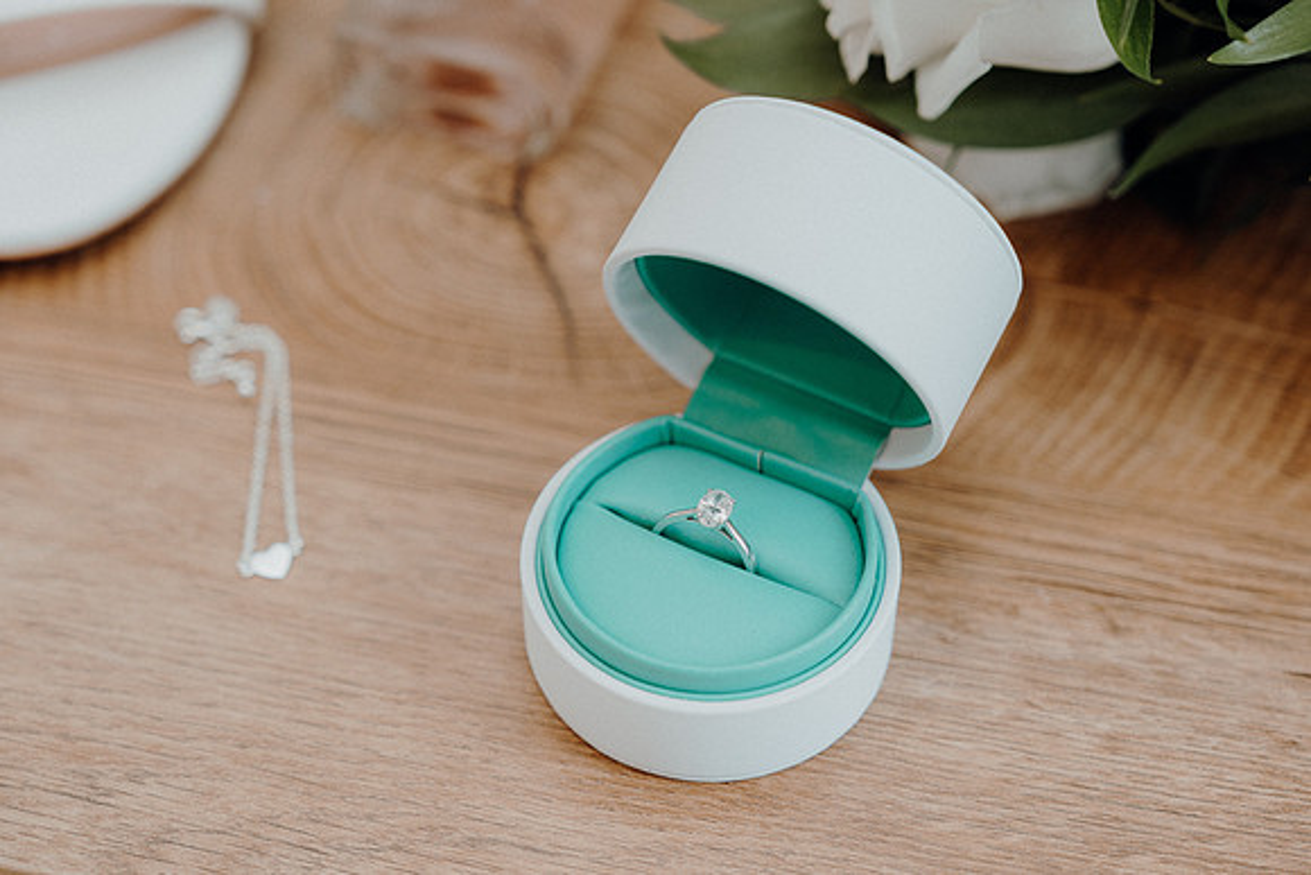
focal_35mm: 70
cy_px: 438
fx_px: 2551
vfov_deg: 19.5
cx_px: 656
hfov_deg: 28.8
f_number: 3.5
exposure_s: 1/160
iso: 250
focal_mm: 70
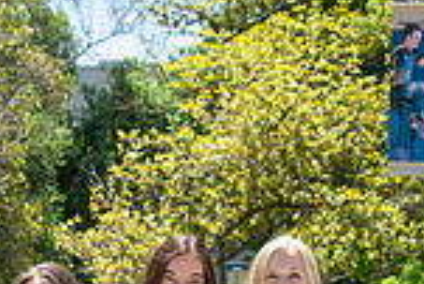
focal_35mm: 200
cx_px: 129
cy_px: 392
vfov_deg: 6.8
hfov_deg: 10.3
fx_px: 2358
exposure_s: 1/2000
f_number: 5.6
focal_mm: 52
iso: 500
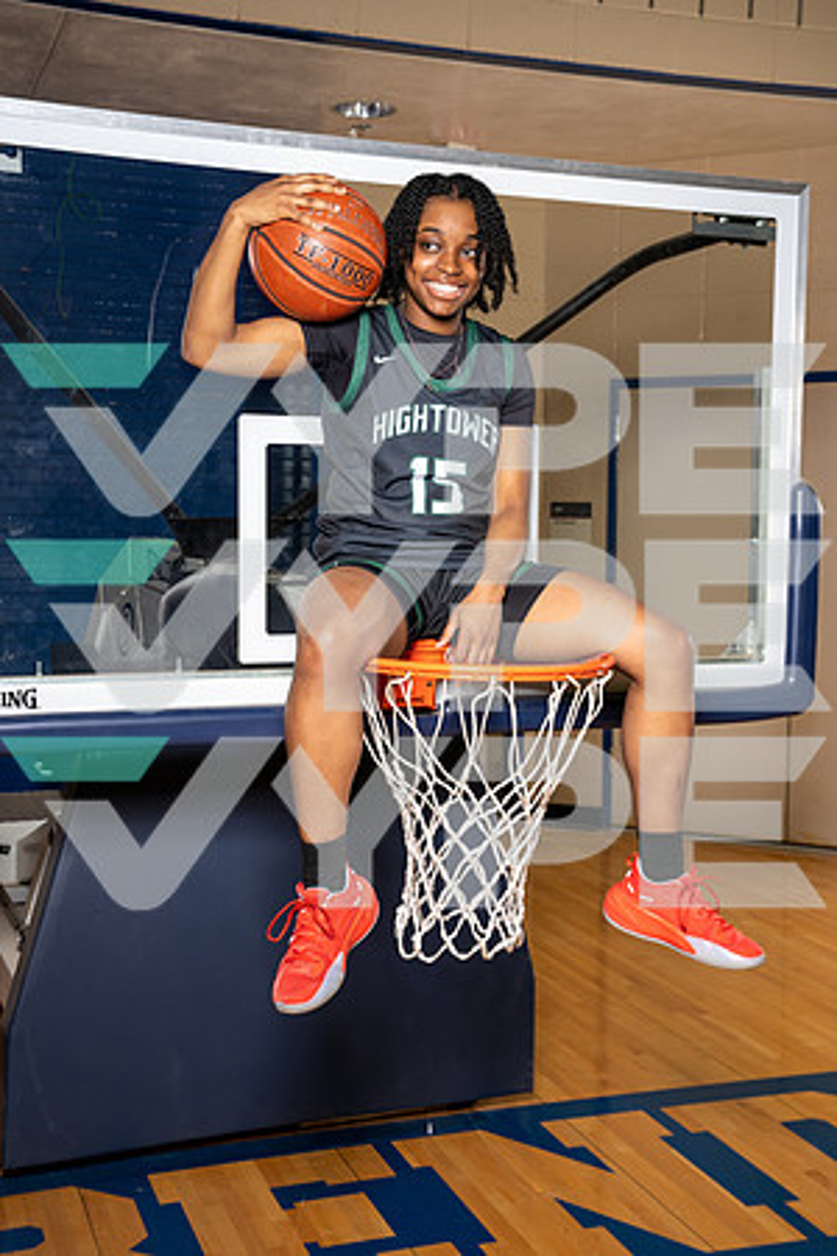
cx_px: 418
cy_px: 628
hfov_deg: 29.9
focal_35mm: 45
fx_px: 1569
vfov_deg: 43.6
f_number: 8
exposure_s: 1/250
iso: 640
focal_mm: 45
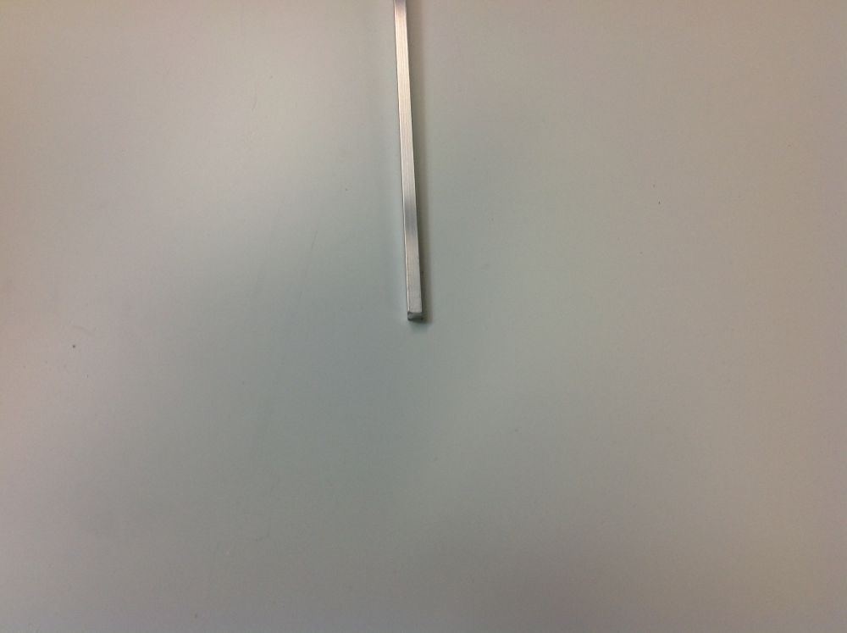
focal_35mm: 35
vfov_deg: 40.6
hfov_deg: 52.7
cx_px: 424
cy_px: 316
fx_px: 855
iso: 64
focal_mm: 4.28
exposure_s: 1/50
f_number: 2.4
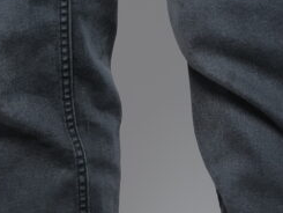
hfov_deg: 2.2
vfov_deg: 1.6
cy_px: -647
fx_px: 7394
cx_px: 33
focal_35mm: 904
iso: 100
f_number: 6.3
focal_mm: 90
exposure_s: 1/200
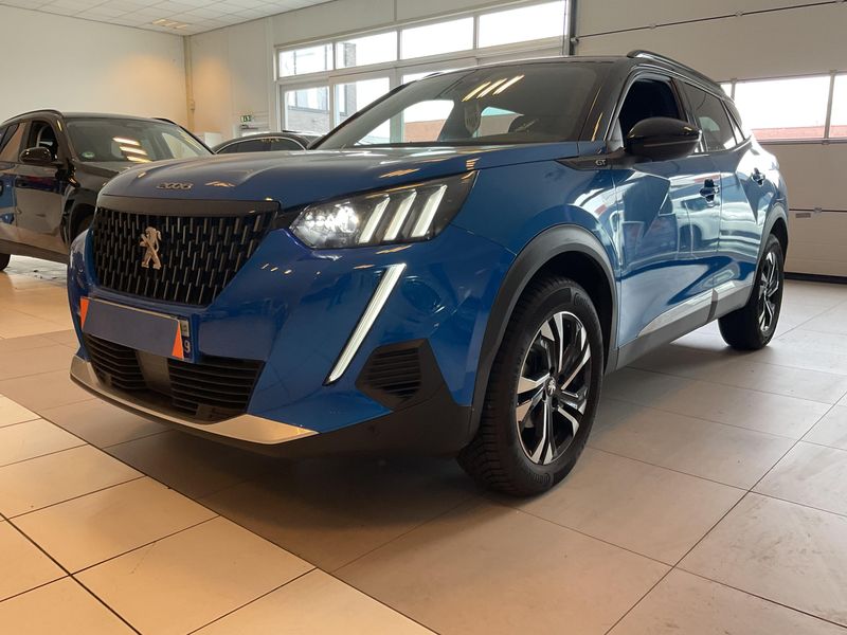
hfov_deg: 61.7
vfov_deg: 48.2
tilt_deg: -11.8
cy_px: 318
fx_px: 710
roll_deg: -1.0
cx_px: 424
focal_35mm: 29
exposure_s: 1/60
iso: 64
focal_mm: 3
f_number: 1.8
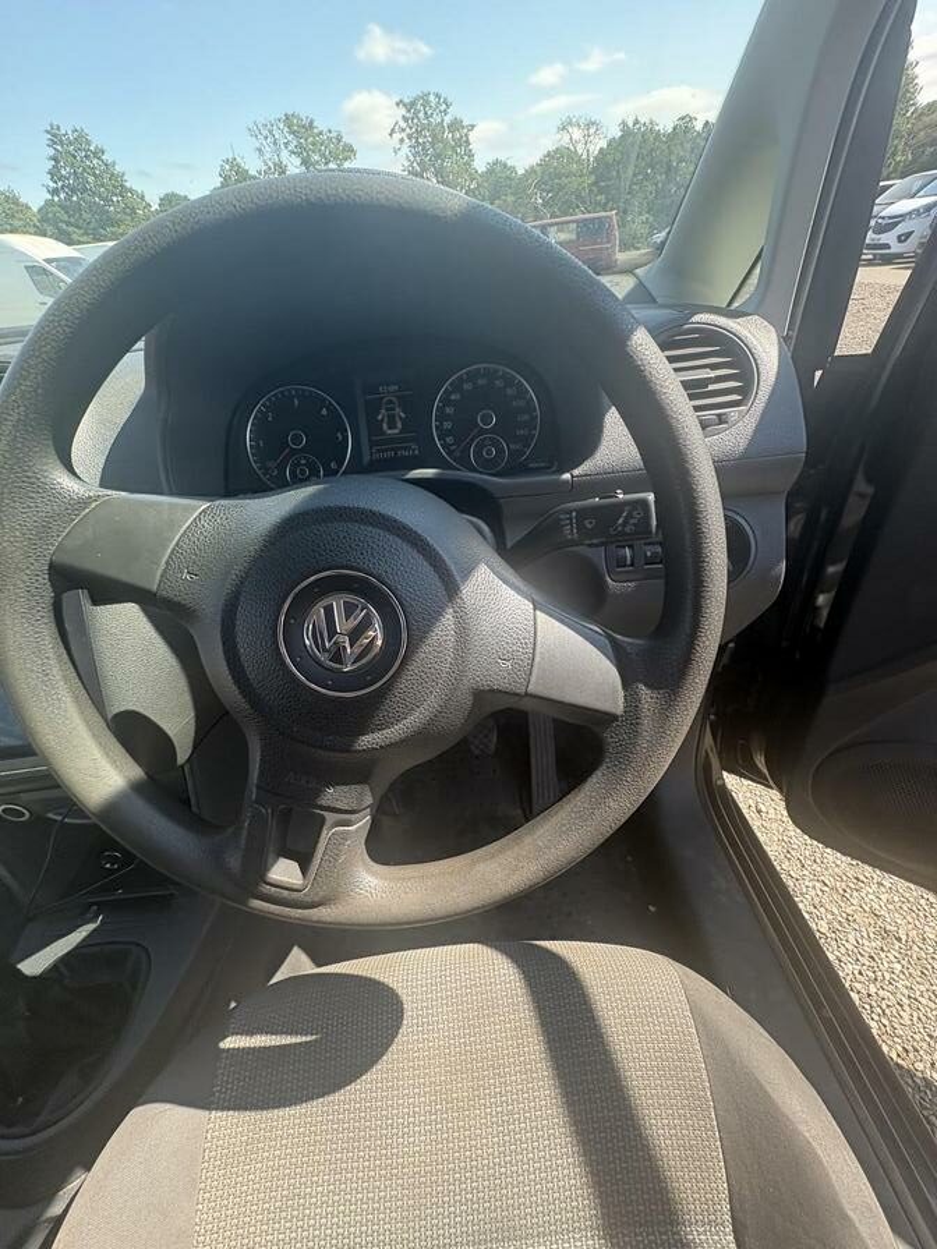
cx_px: 468
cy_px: 624
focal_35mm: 14
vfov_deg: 102.1
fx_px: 505
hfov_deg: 85.7
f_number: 2.2
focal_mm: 2.22
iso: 64
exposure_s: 1/190
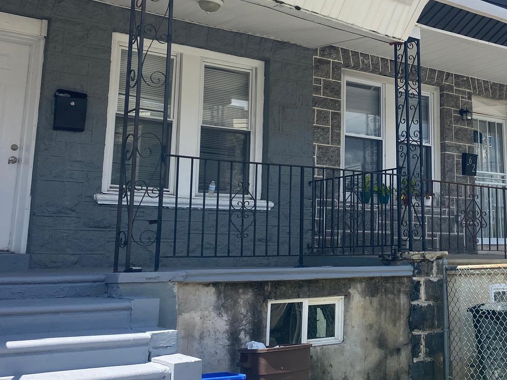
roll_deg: -0.1
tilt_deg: +11.5
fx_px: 718
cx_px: 399
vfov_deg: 29.4
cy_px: 119
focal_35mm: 49
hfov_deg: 37.6
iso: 32
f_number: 1.8
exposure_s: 1/1838
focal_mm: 4.25
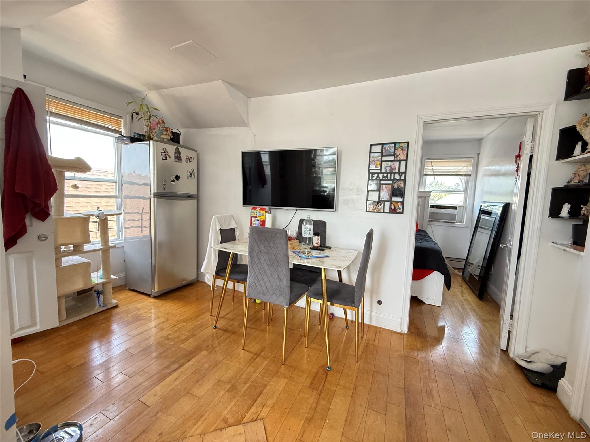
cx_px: 295
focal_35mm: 14
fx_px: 239
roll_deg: -2.4
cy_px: 221
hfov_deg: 102.1
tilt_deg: -5.6
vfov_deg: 85.7
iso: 320
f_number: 2.2
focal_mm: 2.22
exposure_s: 1/92
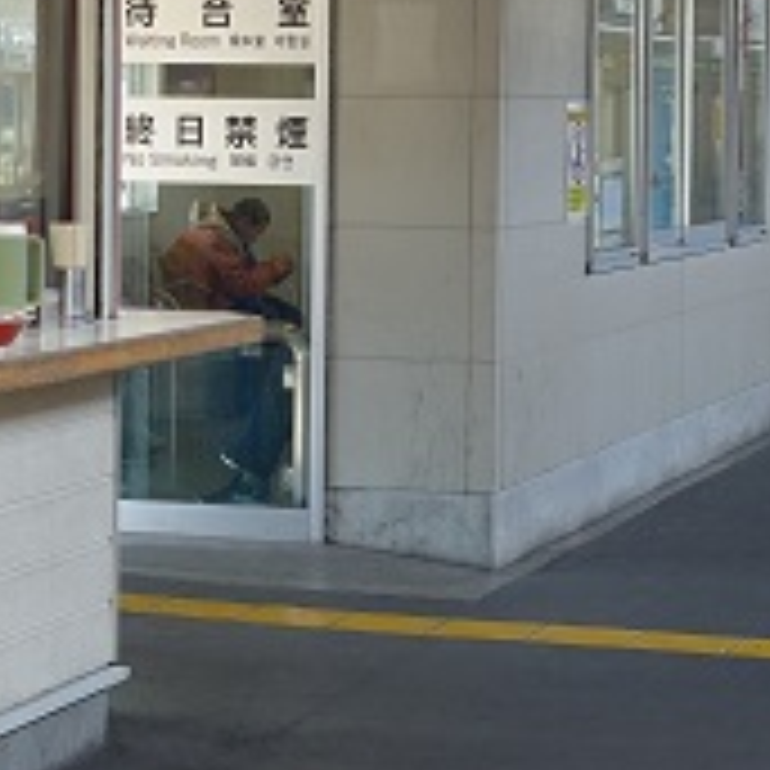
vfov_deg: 14.3
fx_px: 3045
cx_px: 446
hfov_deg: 14.4
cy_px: 167
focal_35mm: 121
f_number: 3.2
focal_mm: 14.1
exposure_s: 1/80
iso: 125
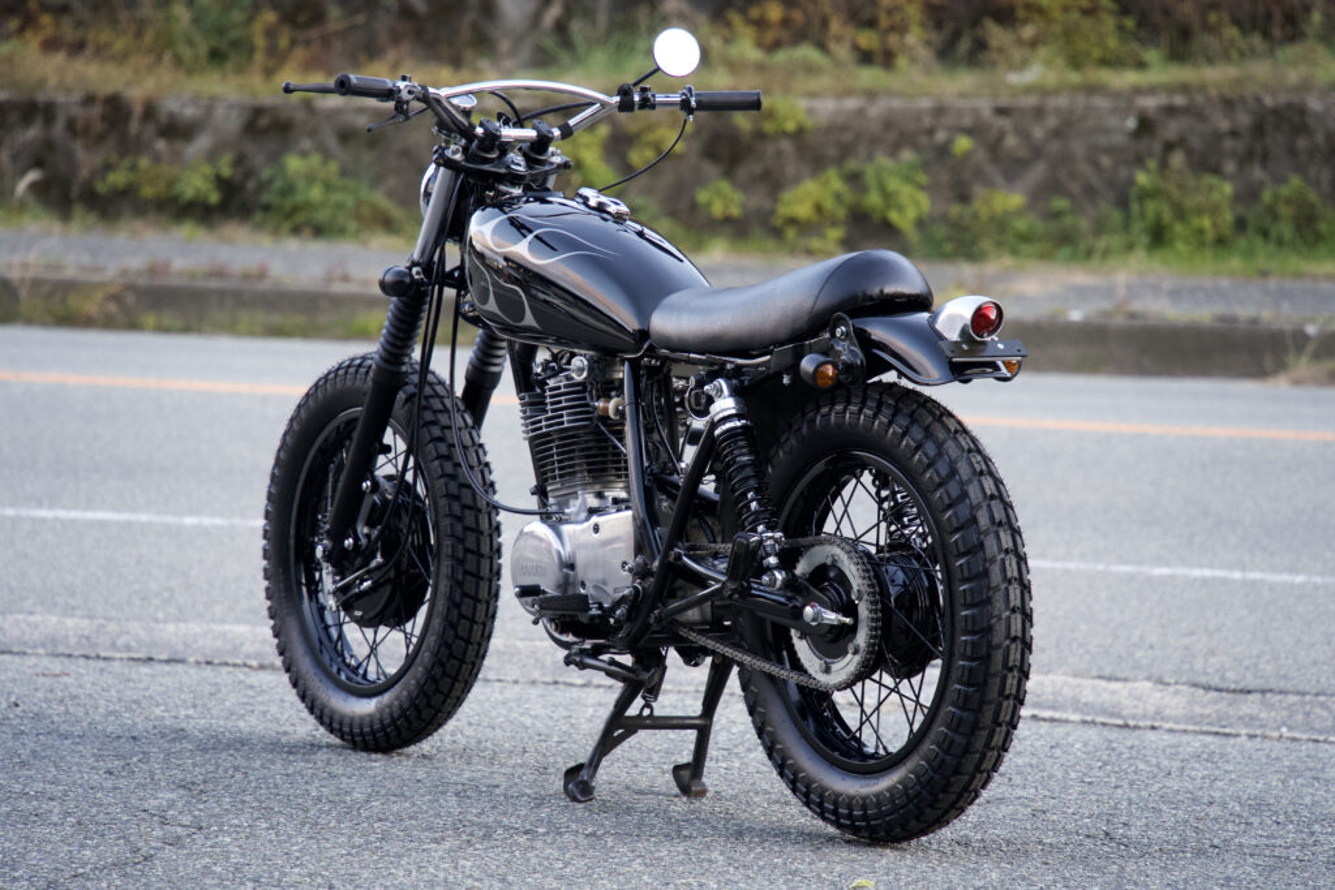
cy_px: 445
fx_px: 6490
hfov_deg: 11.7
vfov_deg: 7.8
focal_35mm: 175
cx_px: 668
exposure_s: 1/200
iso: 2000
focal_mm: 175
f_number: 5.6
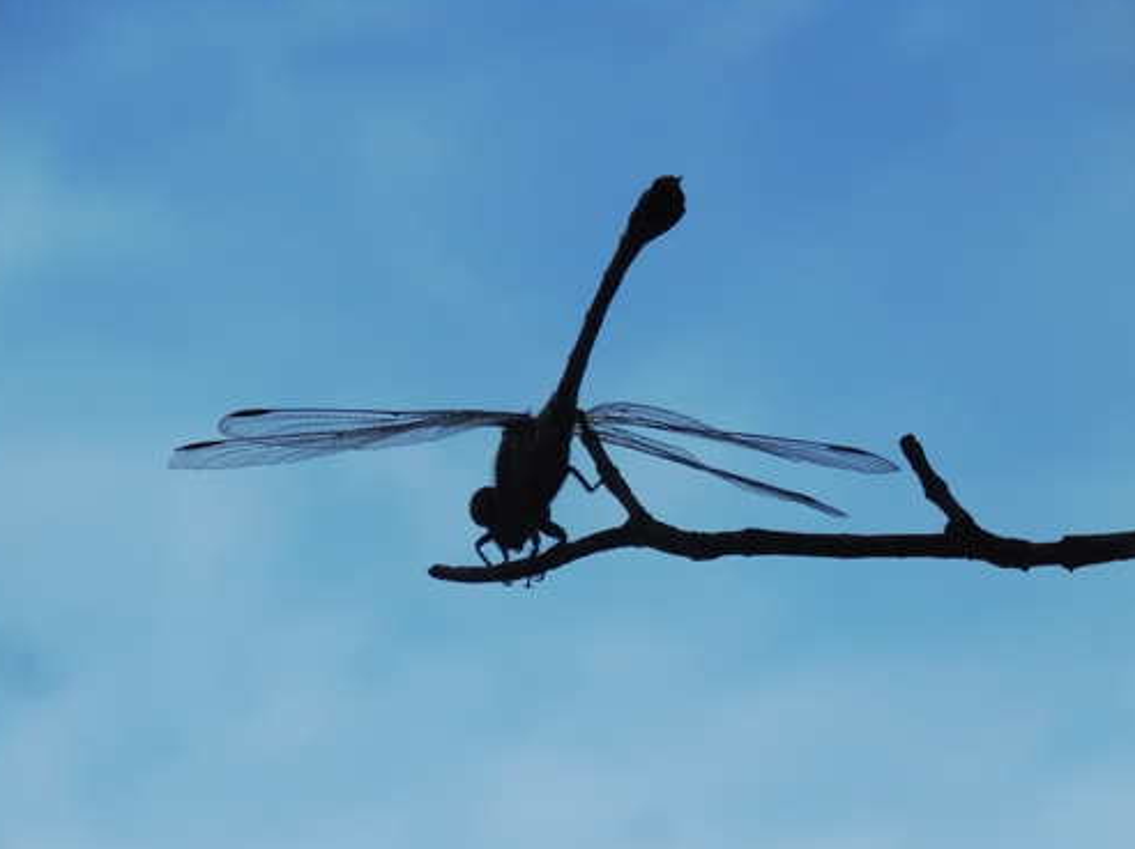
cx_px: 531
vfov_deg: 7.7
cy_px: 468
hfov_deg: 10.3
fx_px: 6291
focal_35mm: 192
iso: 125
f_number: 5.5
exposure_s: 1/400
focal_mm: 30.7
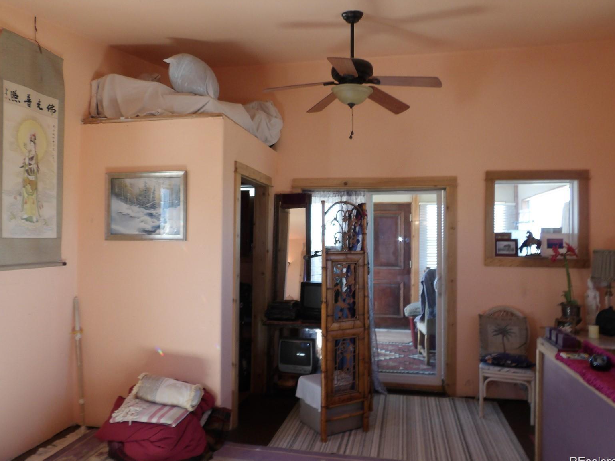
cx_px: 314
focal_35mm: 24
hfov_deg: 71.6
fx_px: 426
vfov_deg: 56.8
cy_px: 229
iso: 167
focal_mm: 4.2
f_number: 4.1
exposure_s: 1/30
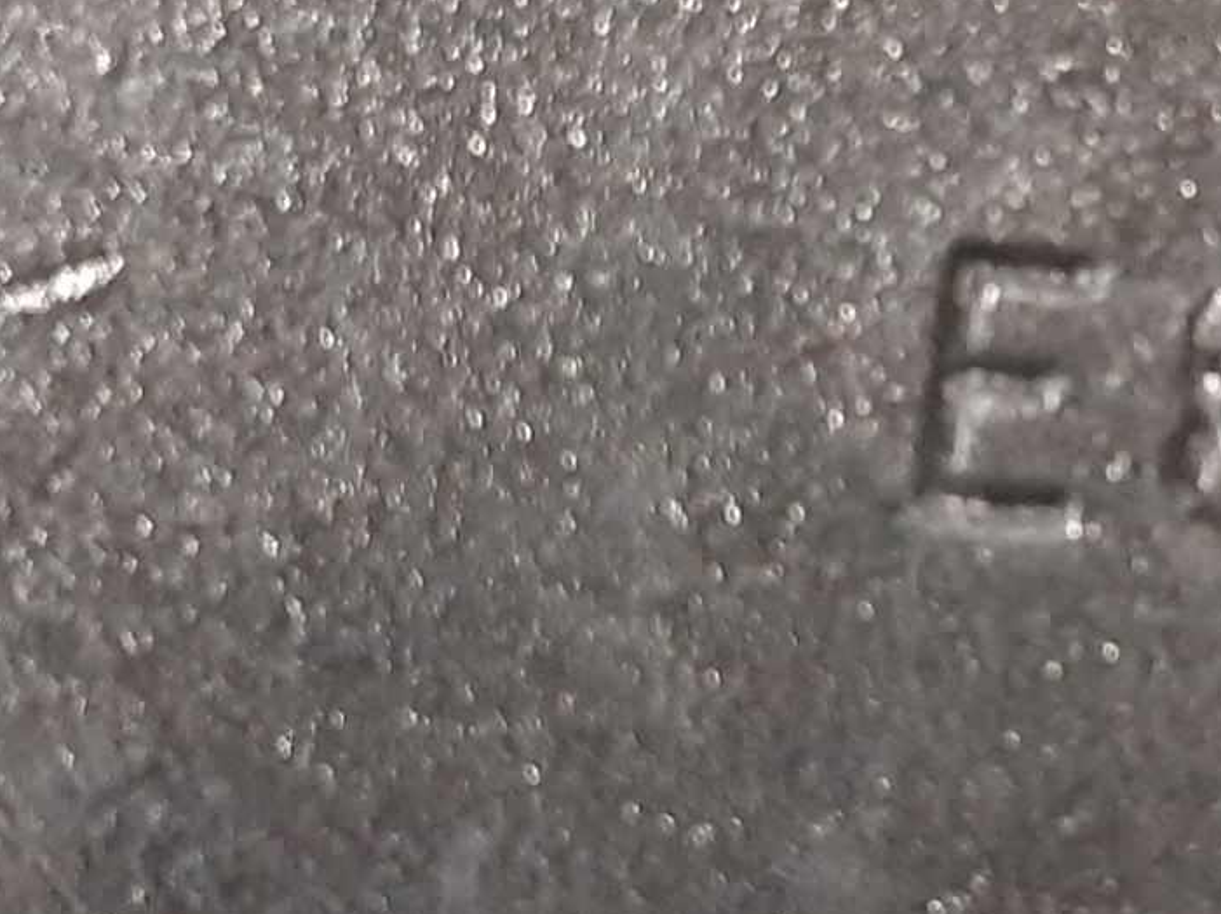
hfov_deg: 24.5
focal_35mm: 76
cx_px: 1218
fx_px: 2679
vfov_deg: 19.3
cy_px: 270
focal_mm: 3.93
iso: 250
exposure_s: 1/33
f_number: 1.7
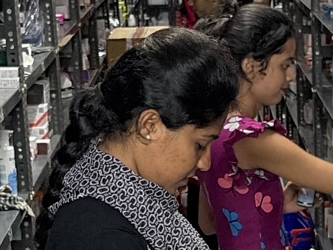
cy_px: 221
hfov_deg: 14.3
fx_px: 1328
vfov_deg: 10.7
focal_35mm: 138
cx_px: 183
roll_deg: +3.7
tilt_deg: -13.2
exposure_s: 1/51
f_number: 1.6
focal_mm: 5.96
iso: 500
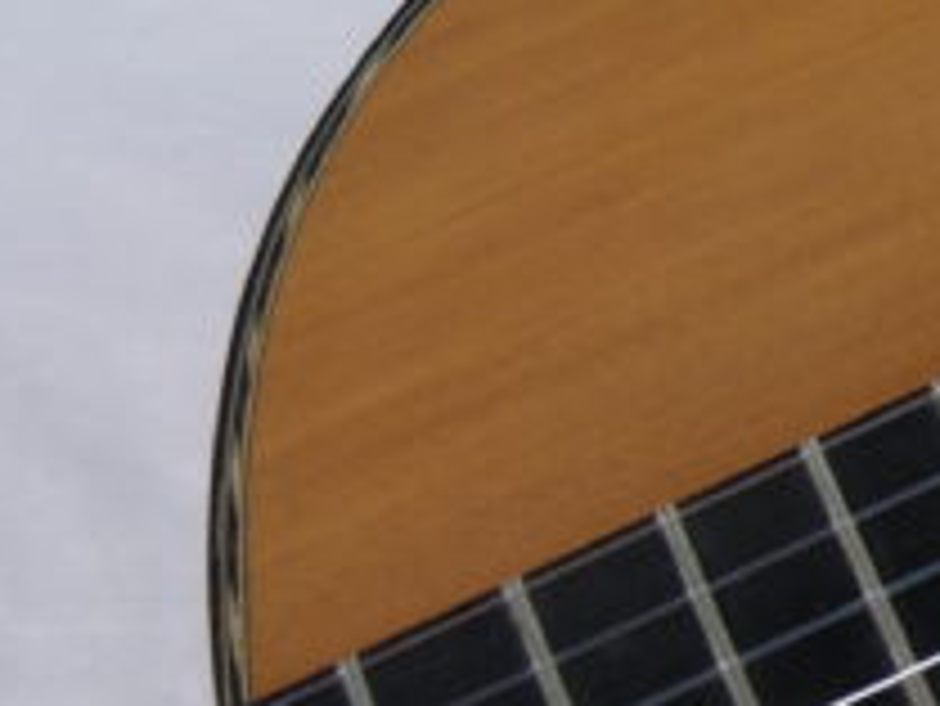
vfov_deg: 7.3
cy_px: 207
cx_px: 2346
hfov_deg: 8.7
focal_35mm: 204
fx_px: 5543
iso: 200
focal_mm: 20
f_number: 4.3
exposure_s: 1/60
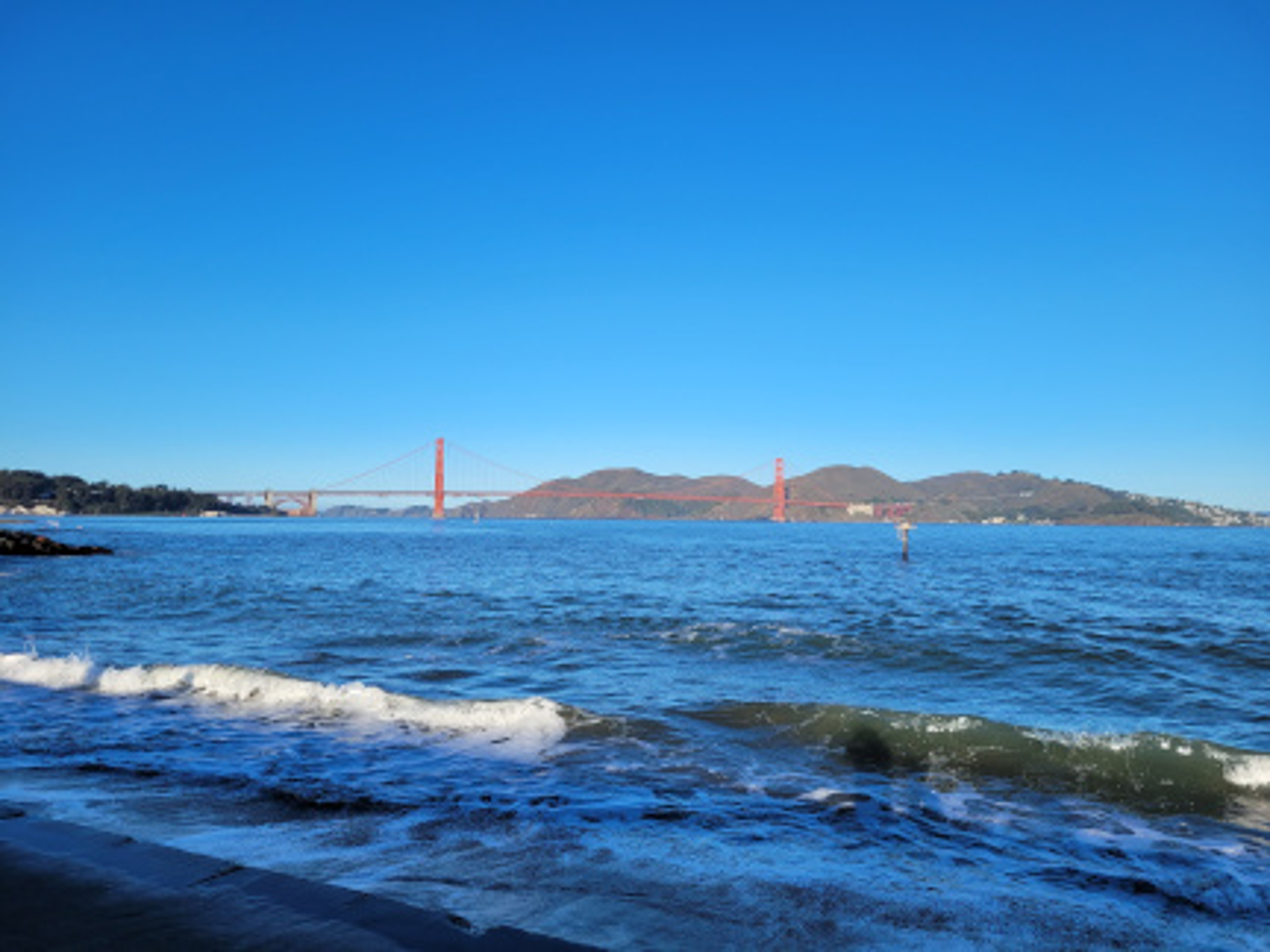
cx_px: 635
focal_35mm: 26
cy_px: 476
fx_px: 954
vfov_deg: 53.1
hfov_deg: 67.3
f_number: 1.8
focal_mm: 5.4
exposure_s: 1/2240
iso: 40
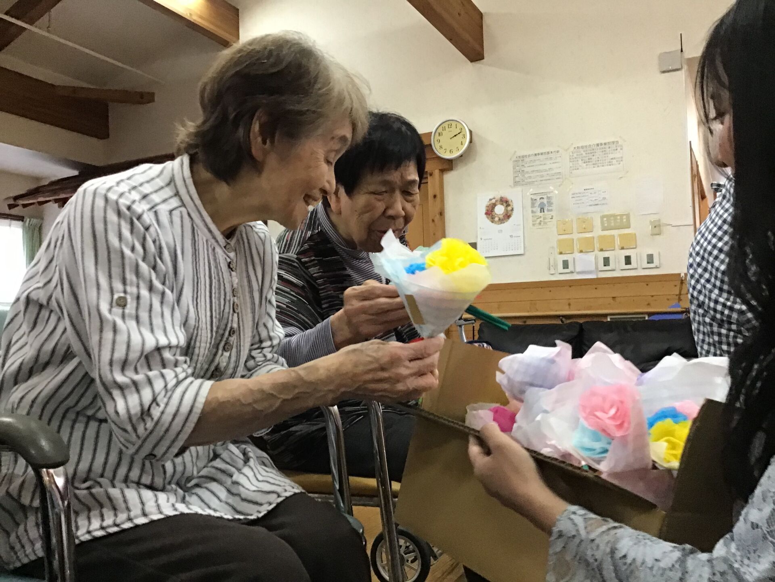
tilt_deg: +4.0
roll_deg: +1.7
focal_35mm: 31
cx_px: 388
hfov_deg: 58.4
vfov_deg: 45.4
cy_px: 291
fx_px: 694
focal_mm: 3.3
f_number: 2.4
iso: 200
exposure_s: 1/25
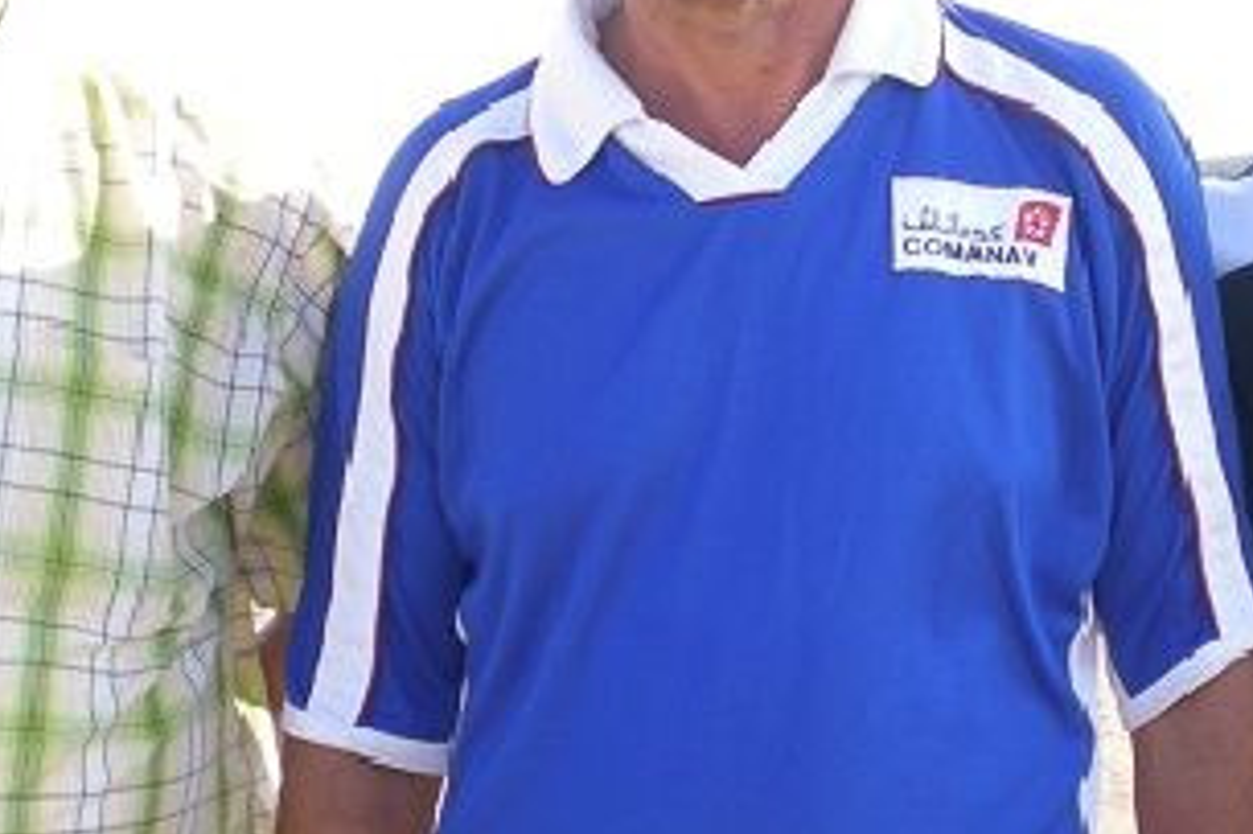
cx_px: 768
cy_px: 380
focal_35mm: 83
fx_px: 2887
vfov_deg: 16.4
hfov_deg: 24.4
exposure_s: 1/203
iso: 50
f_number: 3.1
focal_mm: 6.3
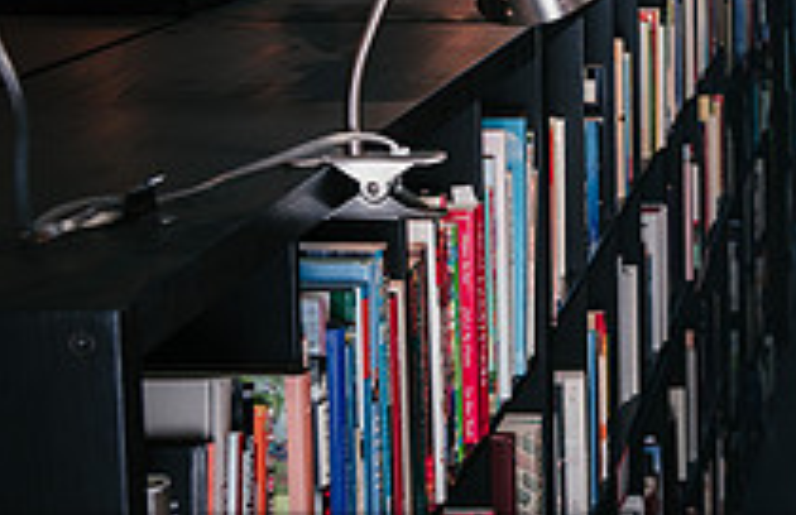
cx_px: 1035
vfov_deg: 12.0
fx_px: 2455
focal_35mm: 112
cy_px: 127
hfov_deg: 17.3
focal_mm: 40
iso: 200
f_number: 5
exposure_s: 1/160
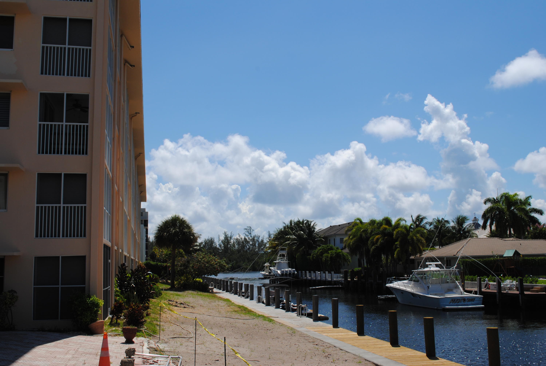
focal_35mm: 39
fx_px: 592
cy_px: 183
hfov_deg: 49.5
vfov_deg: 34.3
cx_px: 273
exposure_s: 1/320
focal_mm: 26
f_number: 9
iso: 100
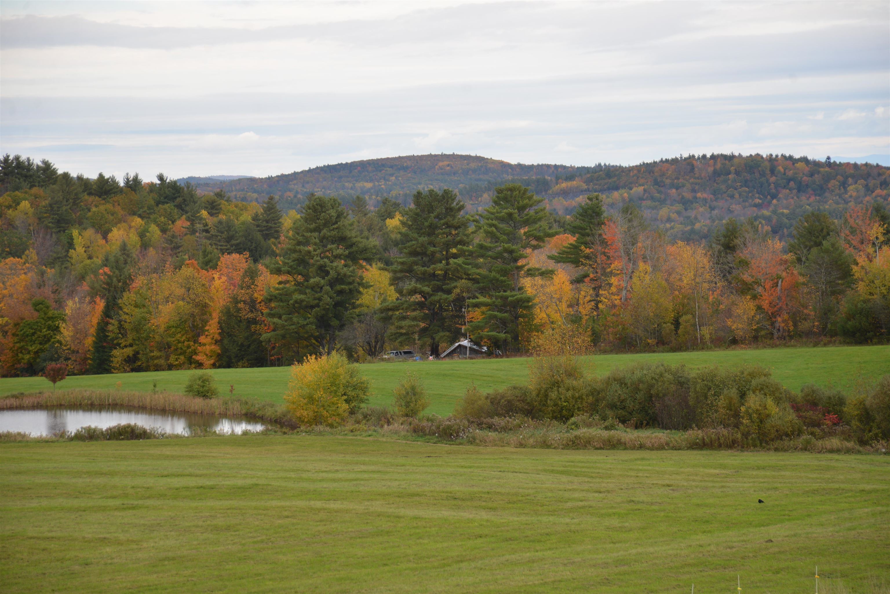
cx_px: 445
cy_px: 297
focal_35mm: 110
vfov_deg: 12.5
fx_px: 2720
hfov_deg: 18.6
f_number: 5.6
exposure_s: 1/200
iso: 160
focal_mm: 110
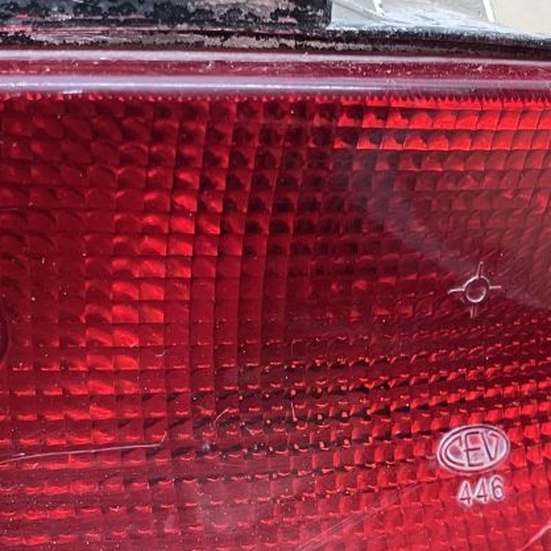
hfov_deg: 25.5
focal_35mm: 66
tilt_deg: -59.9
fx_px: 1189
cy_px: 401
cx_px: 459
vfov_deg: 25.8
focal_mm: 4.2
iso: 160
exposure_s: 1/50
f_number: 1.6
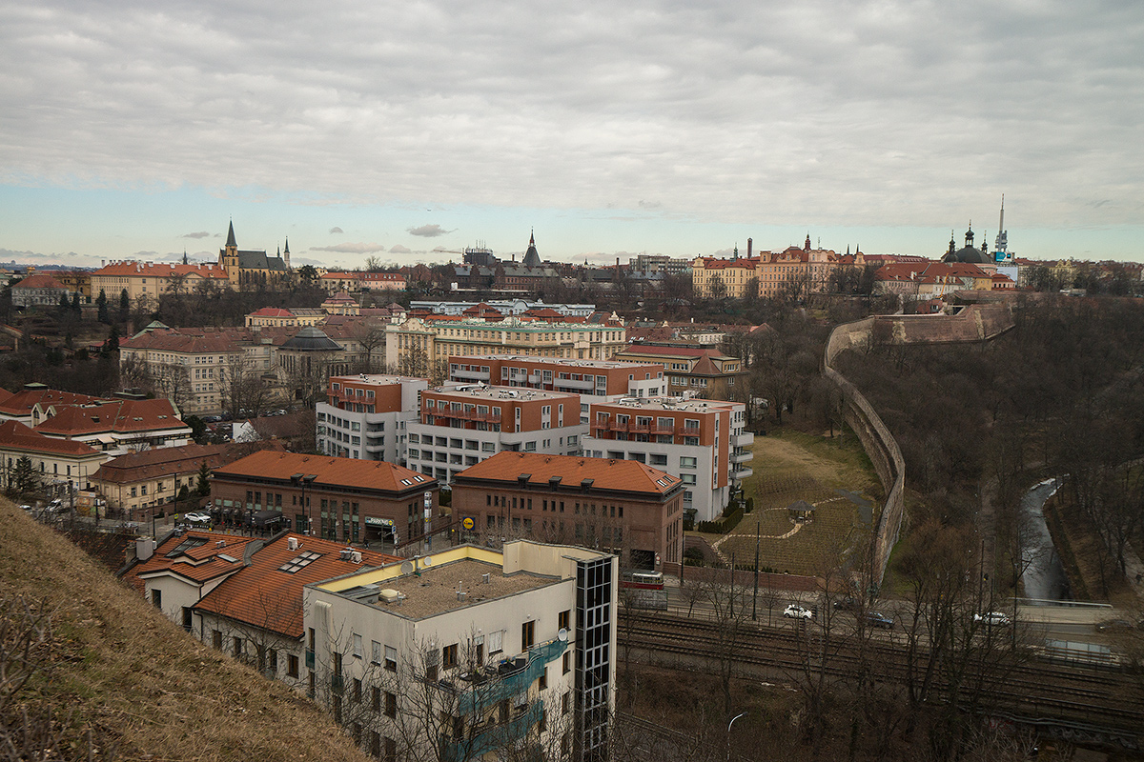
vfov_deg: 37.9
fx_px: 1112
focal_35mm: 35
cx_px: 572
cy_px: 381
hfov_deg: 54.4
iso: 320
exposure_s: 1/125
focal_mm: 35
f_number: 13
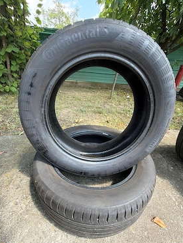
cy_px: 127
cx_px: 90
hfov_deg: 81.8
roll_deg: -4.5
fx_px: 106
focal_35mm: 15
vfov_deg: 98.1
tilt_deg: -27.8
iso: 64
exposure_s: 1/121
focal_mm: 2.22
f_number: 2.2
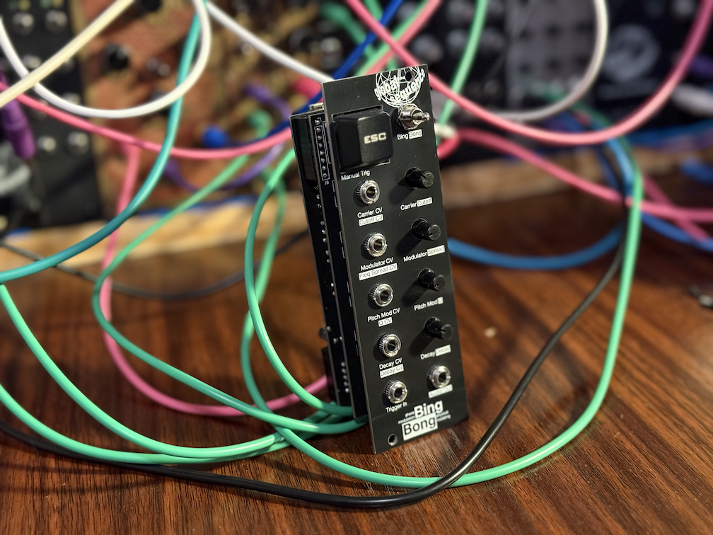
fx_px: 989
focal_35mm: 48
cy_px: 268
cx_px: 356
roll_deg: +2.2
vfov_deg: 30.3
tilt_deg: -20.5
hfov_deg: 39.7
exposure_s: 1/24
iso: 640
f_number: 1.78
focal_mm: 6.76
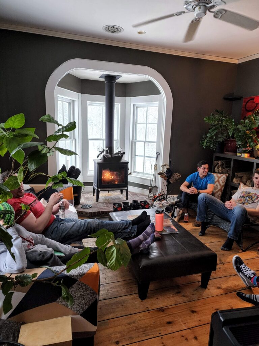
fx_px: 229
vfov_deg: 73.9
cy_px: 173
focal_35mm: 23
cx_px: 130
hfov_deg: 58.9
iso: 640
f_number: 1.8
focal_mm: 6.4
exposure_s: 1/120
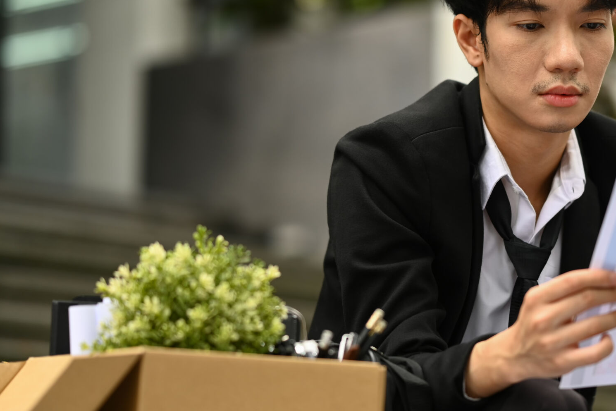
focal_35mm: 146
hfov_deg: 14.0
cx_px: 432
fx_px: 2499
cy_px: 212
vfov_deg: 9.4
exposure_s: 1/400
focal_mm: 85
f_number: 1.8
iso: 160
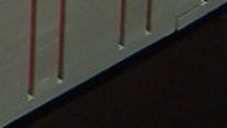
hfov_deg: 5.6
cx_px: -345
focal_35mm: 367
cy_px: -488
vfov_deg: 3.1
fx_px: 2211
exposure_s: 1/2
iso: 80
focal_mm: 7.1
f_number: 2.9
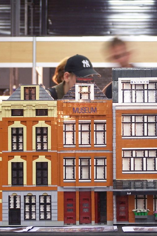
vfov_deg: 14.1
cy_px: 118
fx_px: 955
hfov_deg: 9.4
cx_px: 94
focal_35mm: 146
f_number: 3.2
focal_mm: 17.5
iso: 80
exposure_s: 1/2
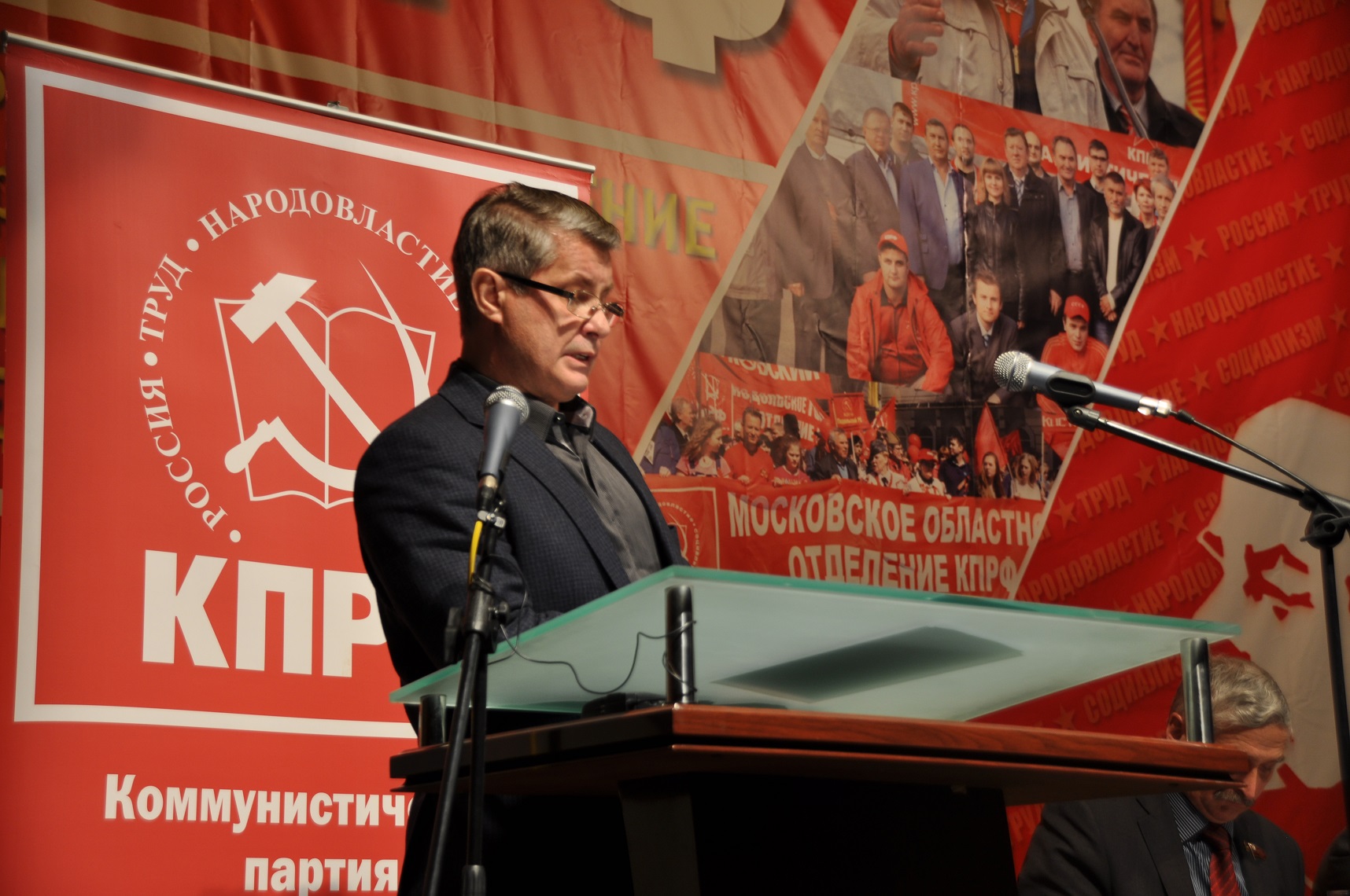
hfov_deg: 26.0
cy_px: 448
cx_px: 675
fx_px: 2922
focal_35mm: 78
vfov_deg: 17.5
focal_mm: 52
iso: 200
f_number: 6.3
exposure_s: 1/40
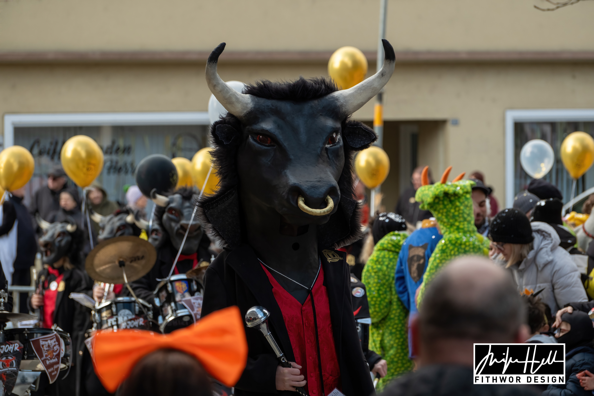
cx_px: 297
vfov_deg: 6.4
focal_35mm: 213
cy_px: 198
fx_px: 3514
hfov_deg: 9.7
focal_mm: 142.2
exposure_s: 1/500
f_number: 5
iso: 400
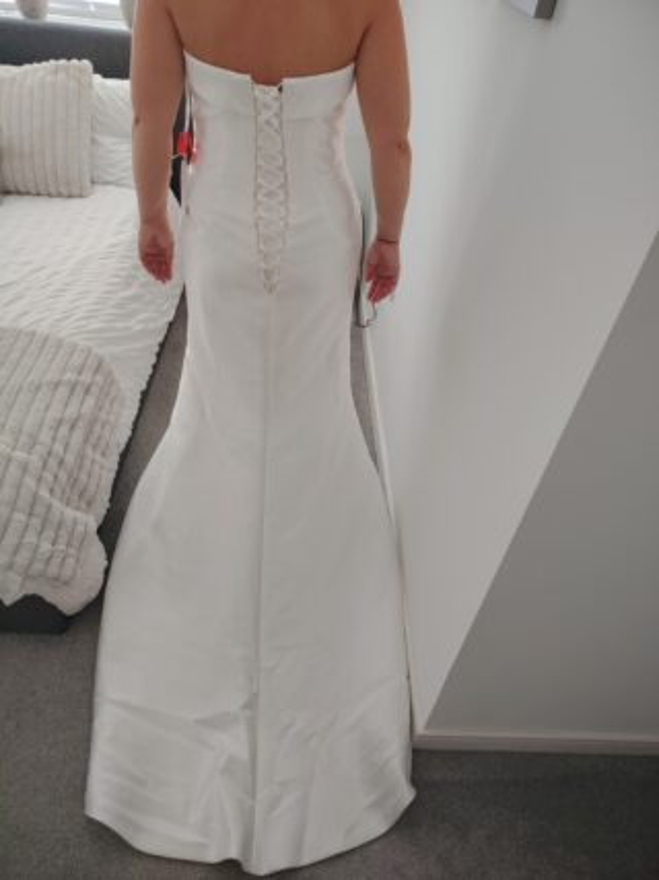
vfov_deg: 71.6
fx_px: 610
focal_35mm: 24
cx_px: 330
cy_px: 440
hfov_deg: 56.8
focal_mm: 5.25
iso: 1697
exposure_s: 1/25
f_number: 1.75
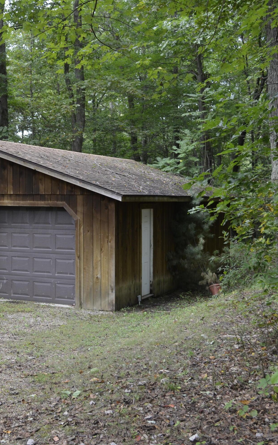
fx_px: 618
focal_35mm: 51
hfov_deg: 24.5
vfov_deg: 39.6
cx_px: 20
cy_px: 221
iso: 400
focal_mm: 22
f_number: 5.6
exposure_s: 1/125
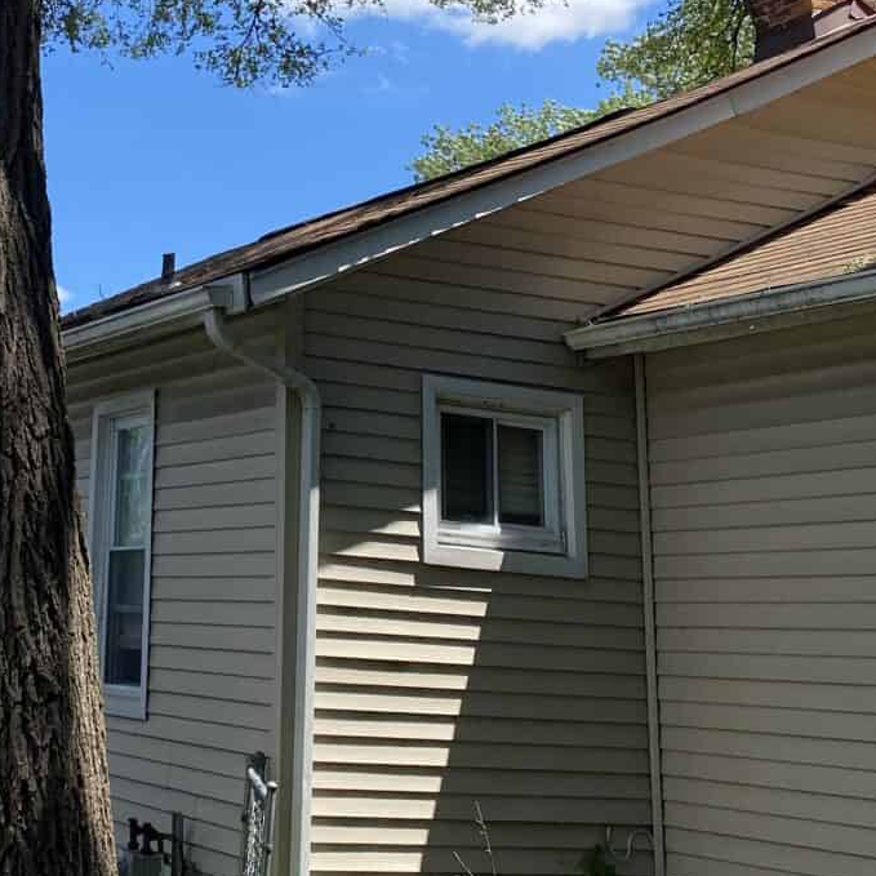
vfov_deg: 25.4
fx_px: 1861
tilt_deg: +19.8
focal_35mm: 65
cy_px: 36
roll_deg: -3.8
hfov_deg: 25.4
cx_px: 27
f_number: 1.8
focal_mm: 4.25
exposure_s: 1/1395
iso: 32
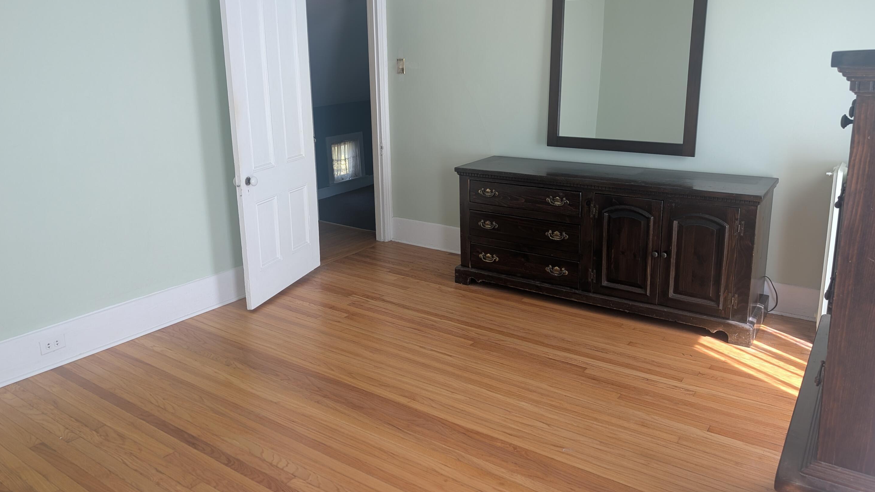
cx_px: 426
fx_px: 626
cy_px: 195
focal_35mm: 27
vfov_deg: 42.7
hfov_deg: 69.9
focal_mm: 6.9
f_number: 1.68
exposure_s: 1/35.9
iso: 43
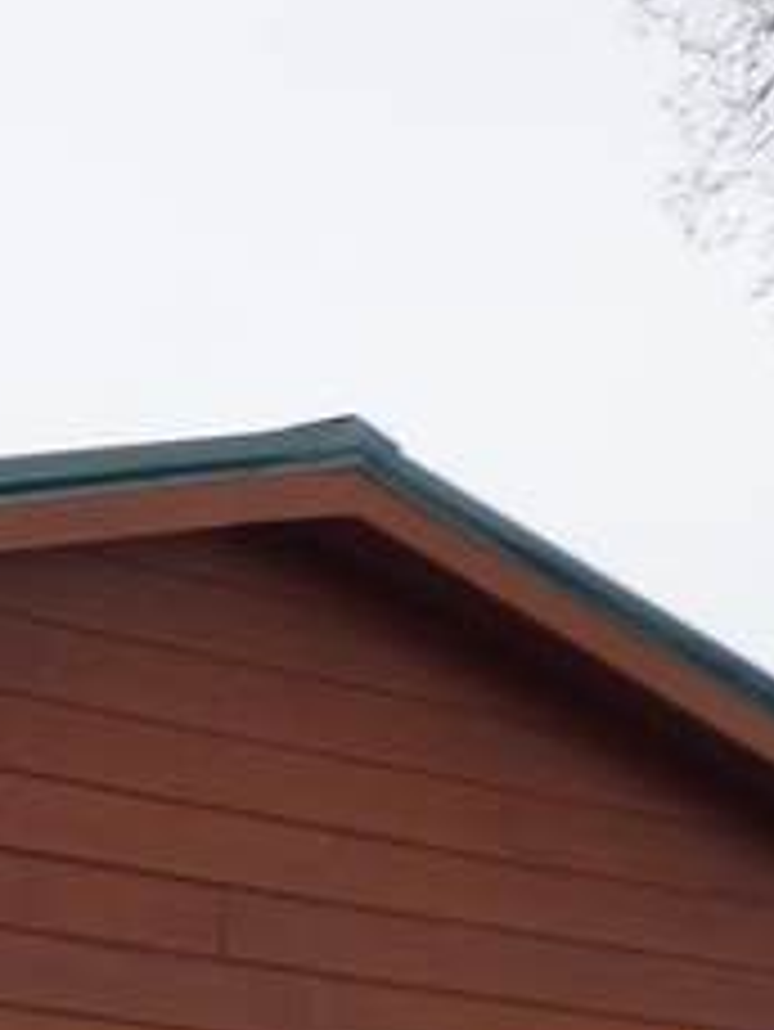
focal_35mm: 207
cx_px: -1444
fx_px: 6166
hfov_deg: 6.6
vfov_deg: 9.2
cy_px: 1817
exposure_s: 1/500
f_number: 3.5
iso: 100
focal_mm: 6.47
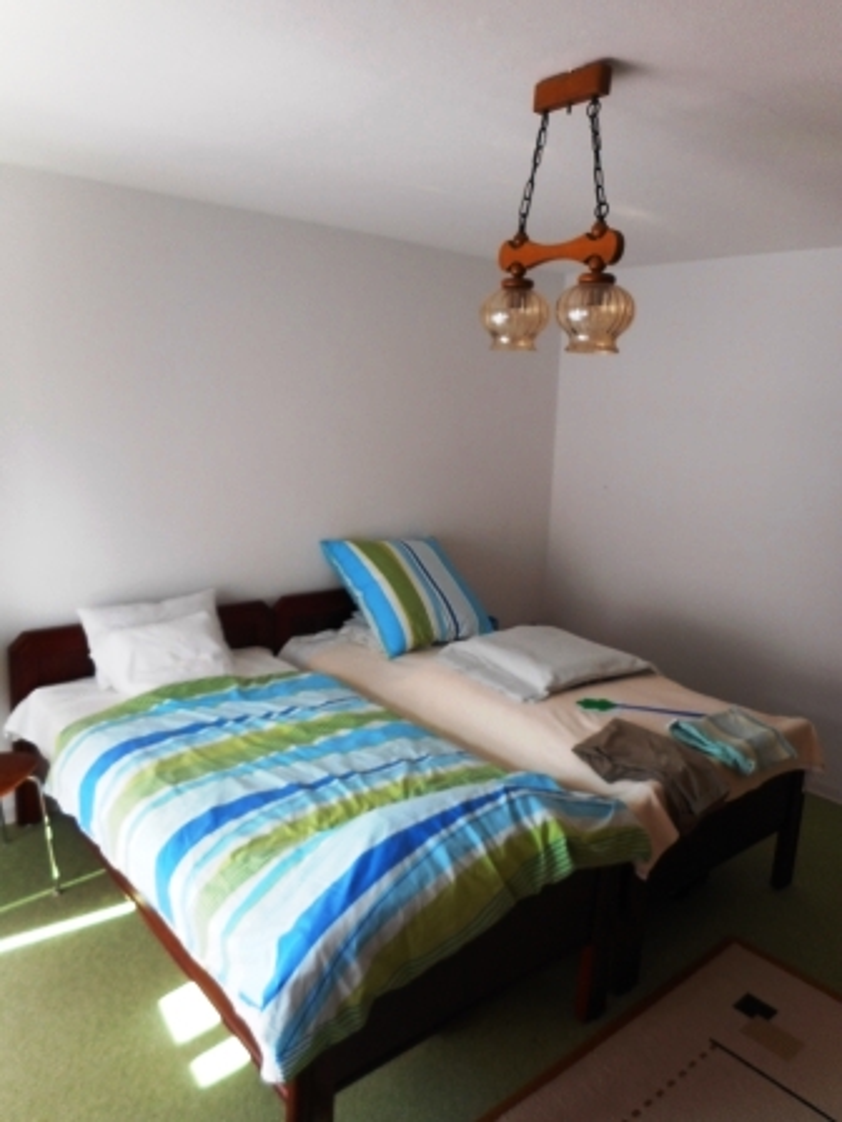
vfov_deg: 69.4
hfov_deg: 54.9
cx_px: 421
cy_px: 561
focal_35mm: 25
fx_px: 811
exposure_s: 1/30
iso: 80
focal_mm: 4.5
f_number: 3.7
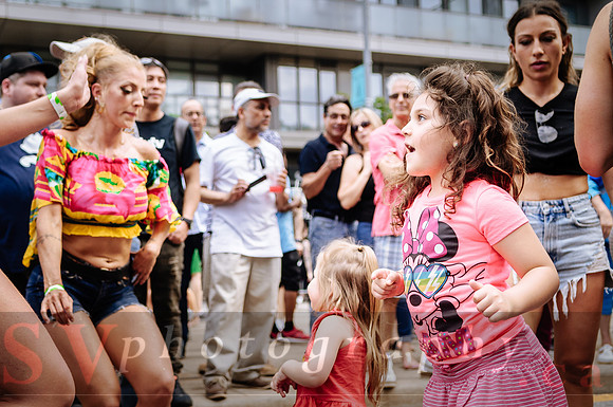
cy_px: 210
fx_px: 836
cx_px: 279
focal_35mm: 49
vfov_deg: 27.4
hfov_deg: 40.2
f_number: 2.8
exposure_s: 1/400
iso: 100
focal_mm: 30
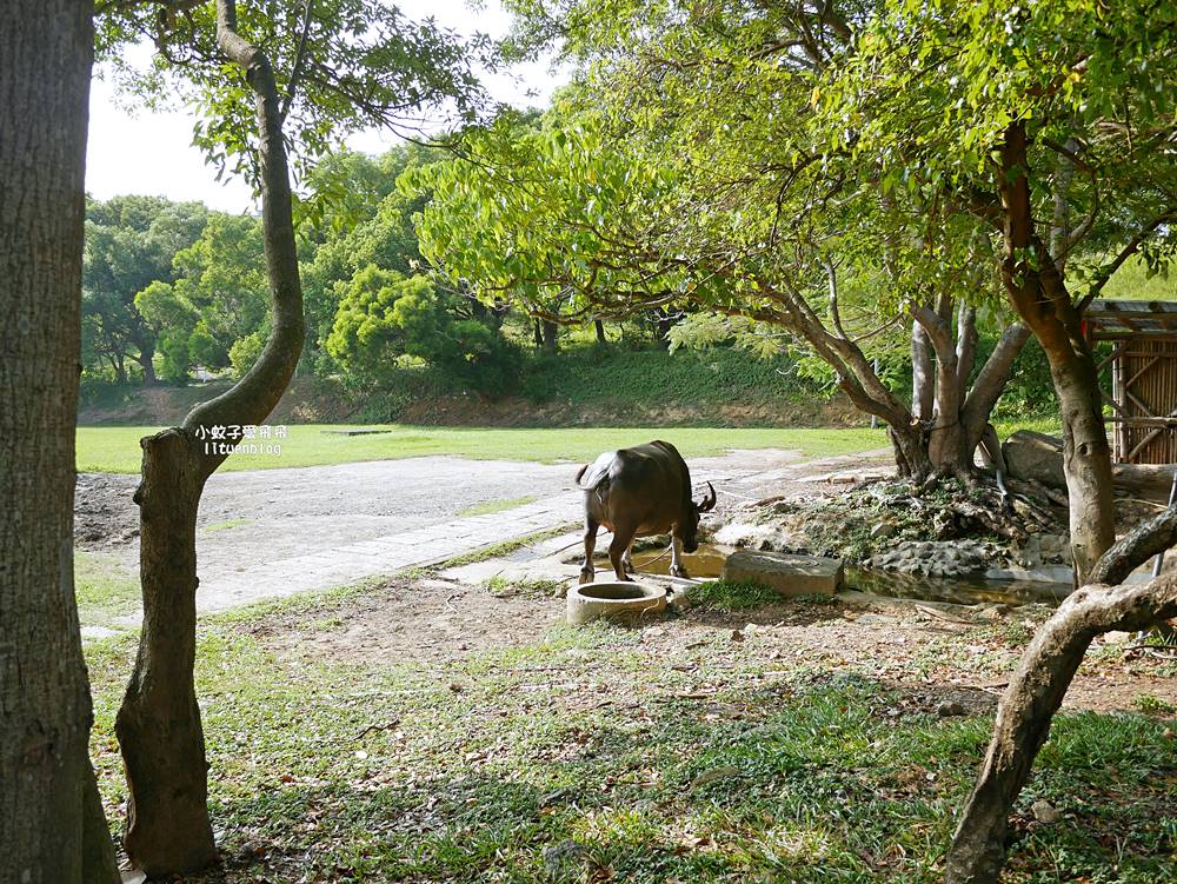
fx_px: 953
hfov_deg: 63.4
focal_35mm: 28
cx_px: 588
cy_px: 442
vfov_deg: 49.8
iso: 200
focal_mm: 14
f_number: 3.2
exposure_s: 1/800
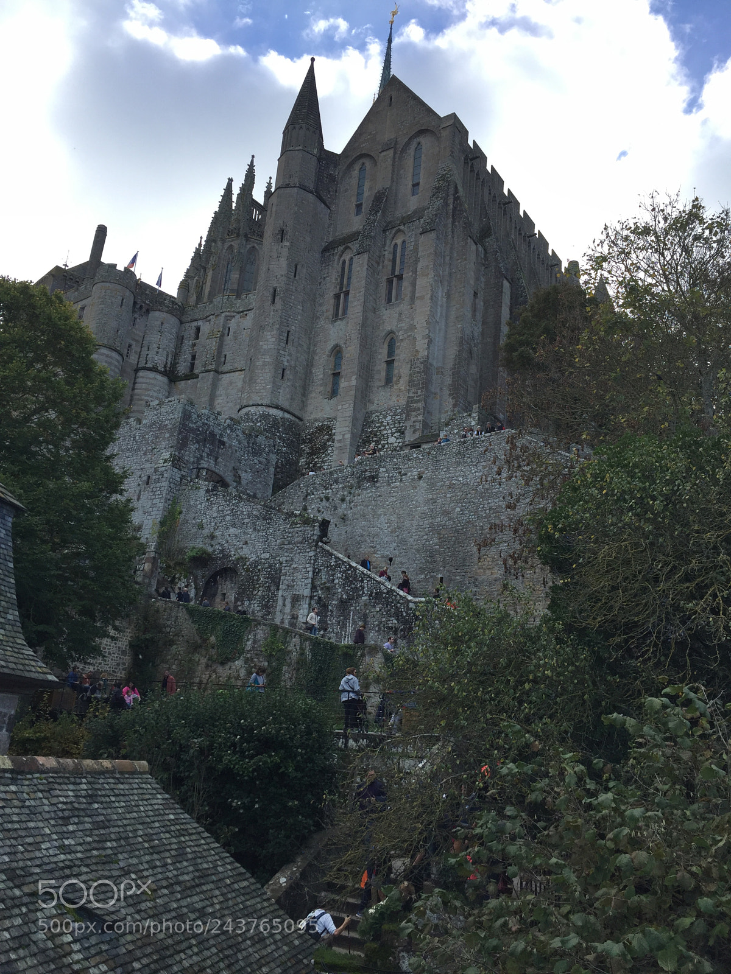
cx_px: 366
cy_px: 487
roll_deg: -6.6
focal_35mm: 29
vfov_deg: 61.7
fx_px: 817
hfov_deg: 48.2
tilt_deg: +18.3
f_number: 2.2
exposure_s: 1/920
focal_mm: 4.15
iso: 32
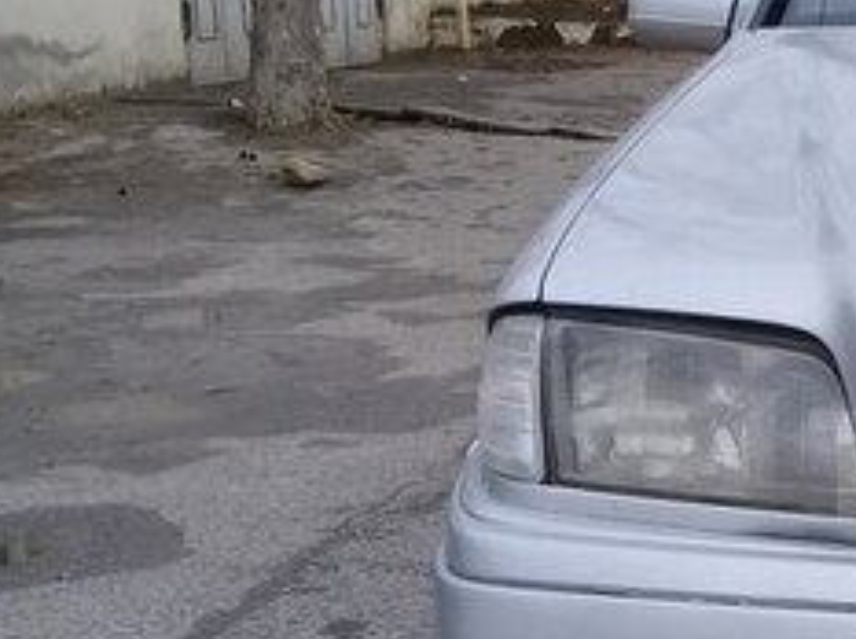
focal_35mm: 88
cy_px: 465
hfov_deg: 20.0
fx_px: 2173
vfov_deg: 16.7
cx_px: 1183
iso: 50
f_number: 2.2
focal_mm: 3.3
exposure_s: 1/344
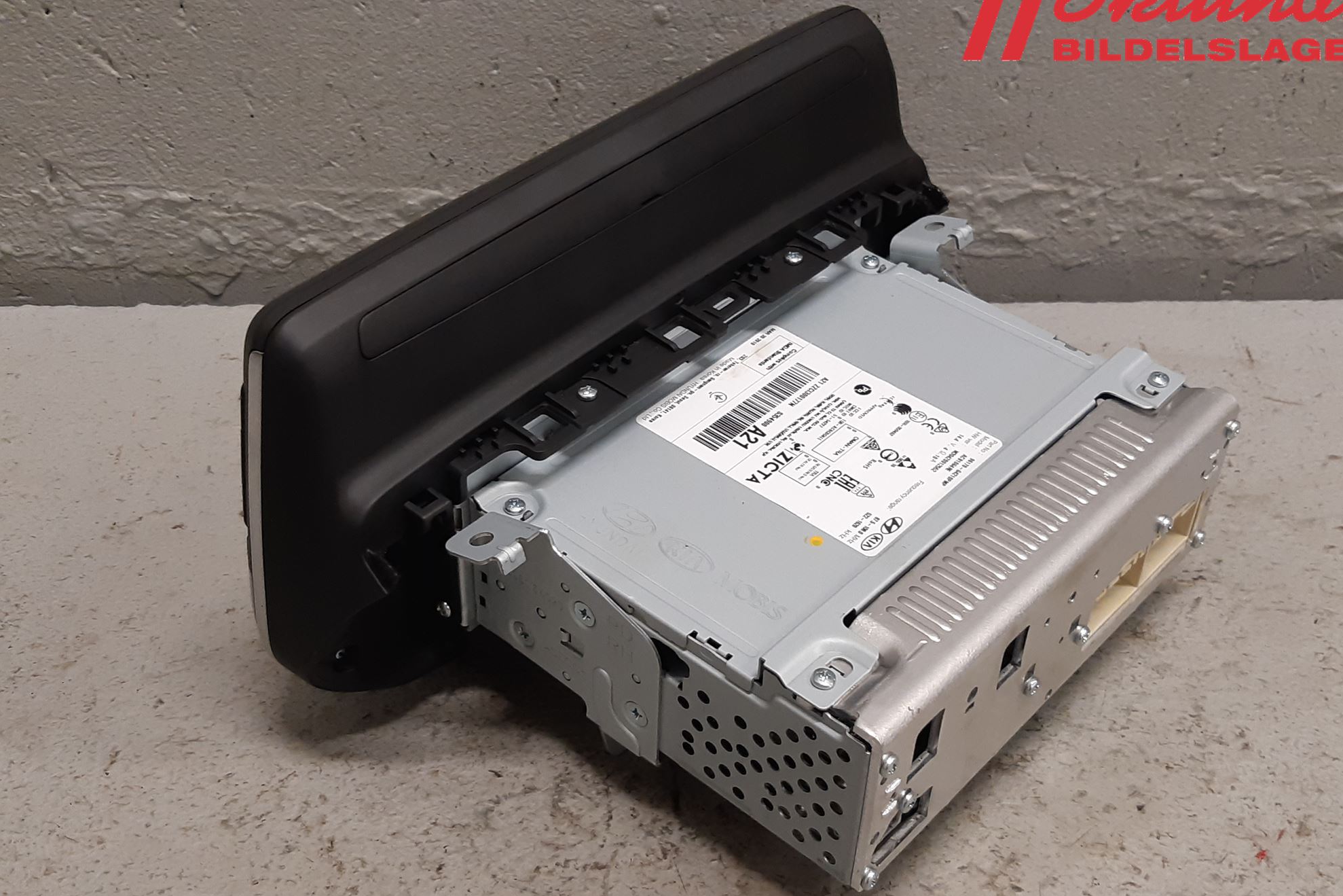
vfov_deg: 46.4
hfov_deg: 65.5
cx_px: 684
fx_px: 1045
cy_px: 467
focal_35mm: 28
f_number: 1.7
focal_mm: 3.93
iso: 125
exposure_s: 1/50
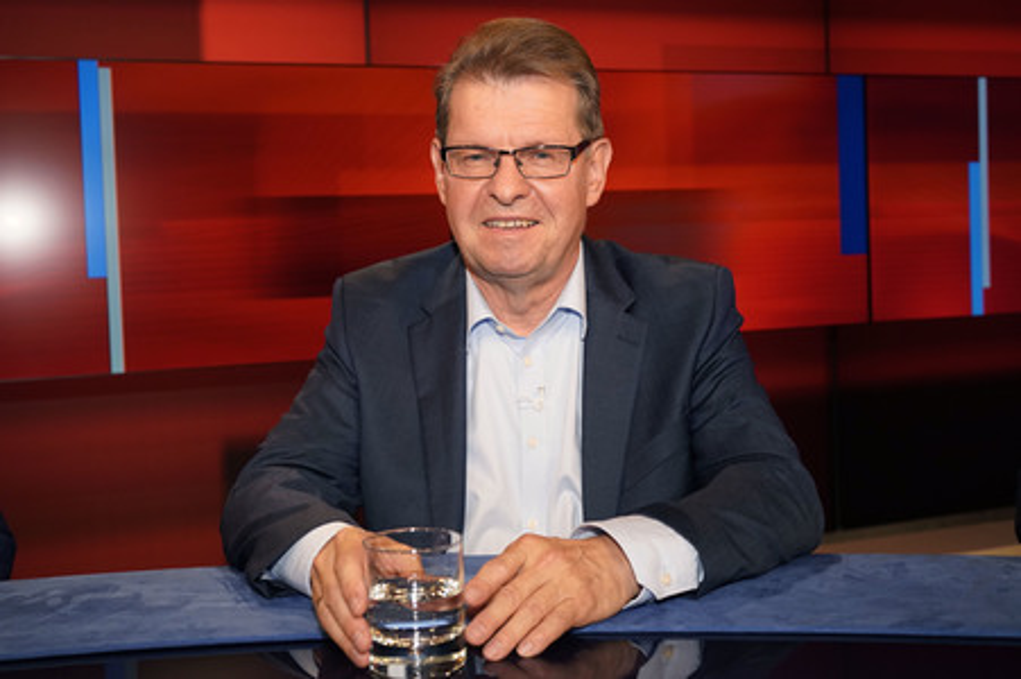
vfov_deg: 39.9
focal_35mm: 33
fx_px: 935
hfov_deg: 57.3
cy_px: 340
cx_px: 510
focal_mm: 33
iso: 1600
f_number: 4.5
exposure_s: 1/160
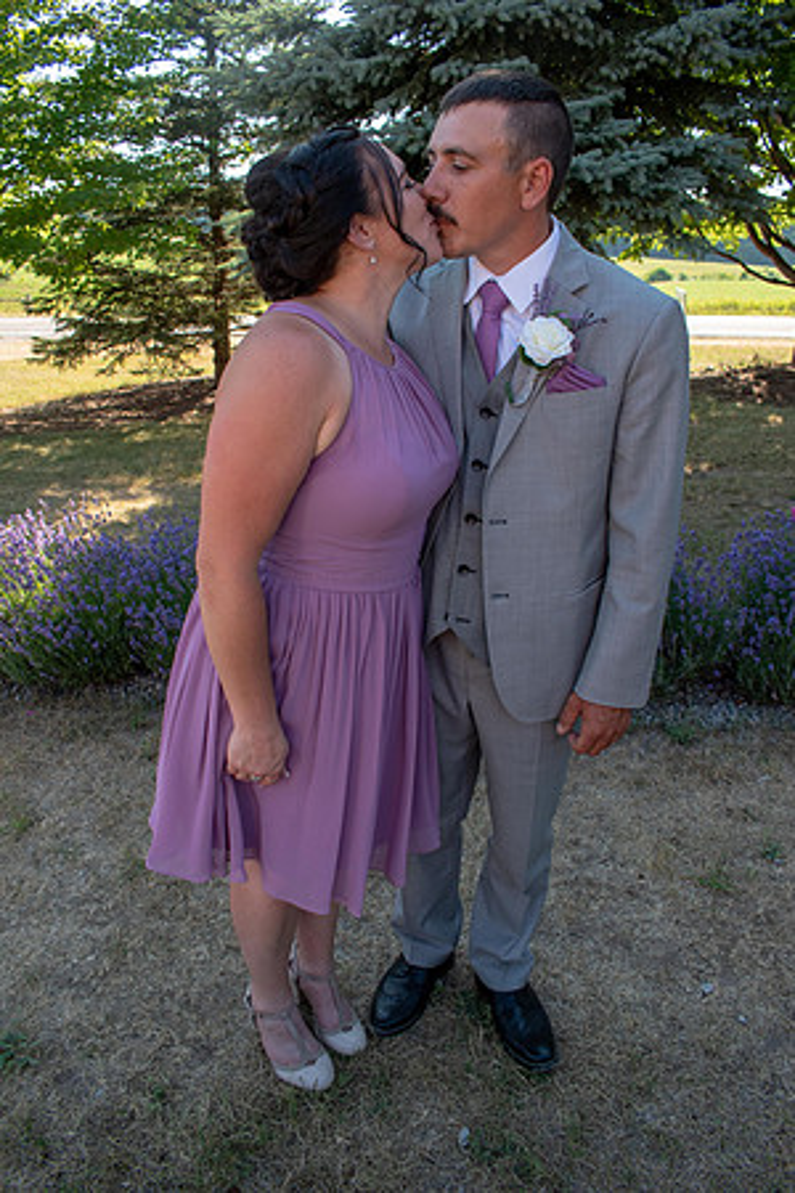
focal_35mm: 27
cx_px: 398
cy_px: 596
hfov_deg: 47.9
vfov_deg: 67.4
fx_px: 894
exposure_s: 1/200
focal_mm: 18
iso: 400
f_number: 7.1
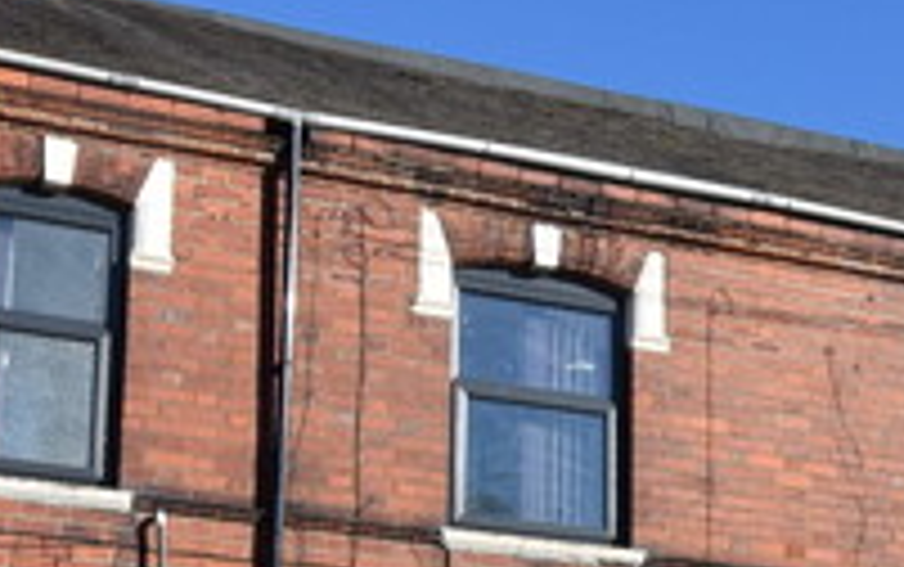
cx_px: 661
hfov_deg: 26.2
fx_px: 1923
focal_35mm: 78
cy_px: 644
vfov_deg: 16.2
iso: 200
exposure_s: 1/320
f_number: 9
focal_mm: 10
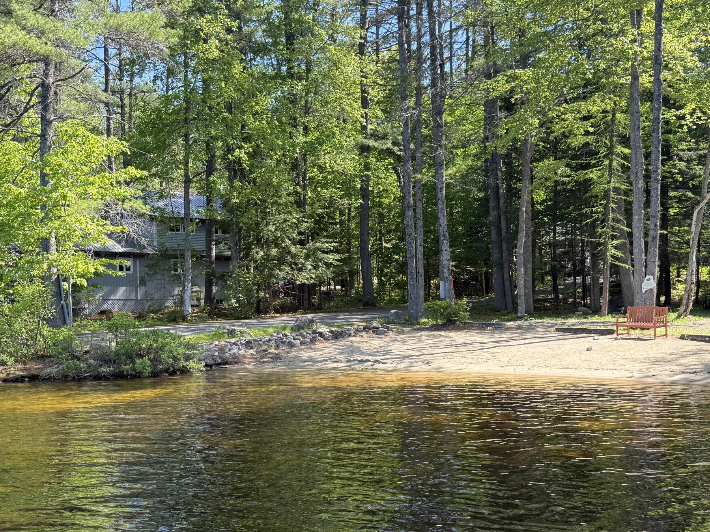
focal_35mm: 40
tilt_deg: -0.3
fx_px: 820
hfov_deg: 46.7
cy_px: 316
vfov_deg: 35.8
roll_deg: +0.3
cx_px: 312
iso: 100
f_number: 1.78
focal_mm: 6.76
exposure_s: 1/955
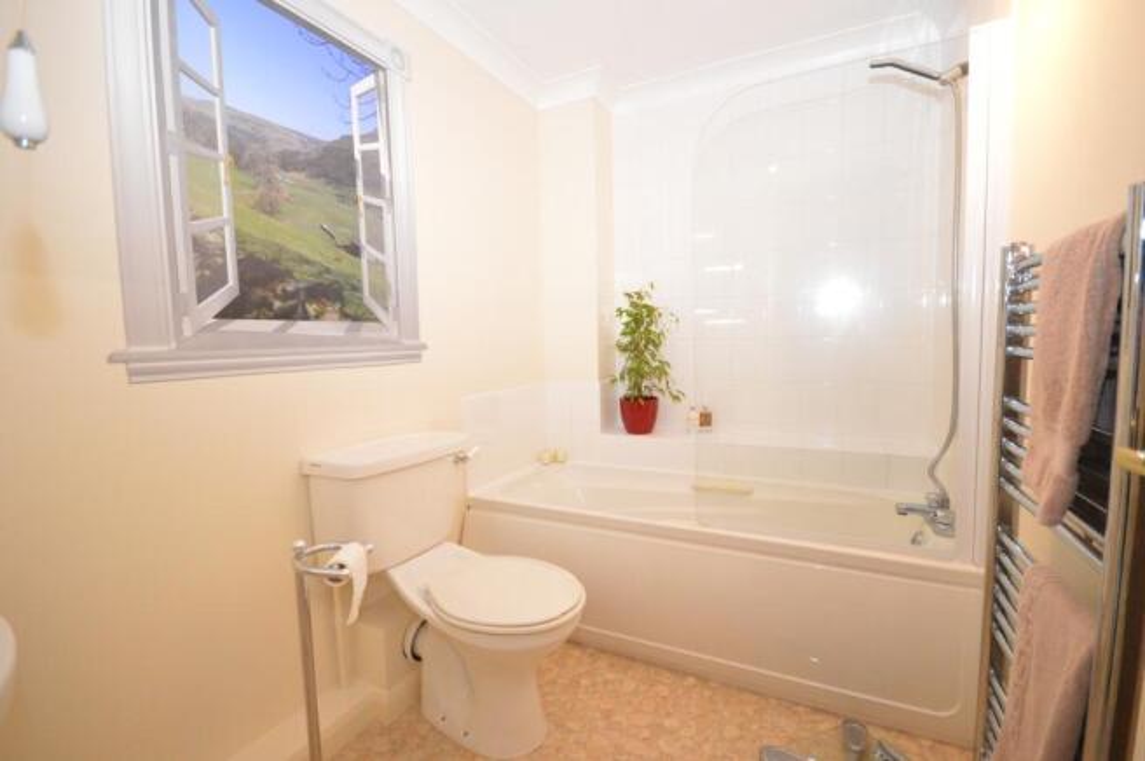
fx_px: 477
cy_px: 380
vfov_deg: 77.2
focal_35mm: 15
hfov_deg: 100.4
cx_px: 572
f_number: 4
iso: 3200
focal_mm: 10
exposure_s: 1/60
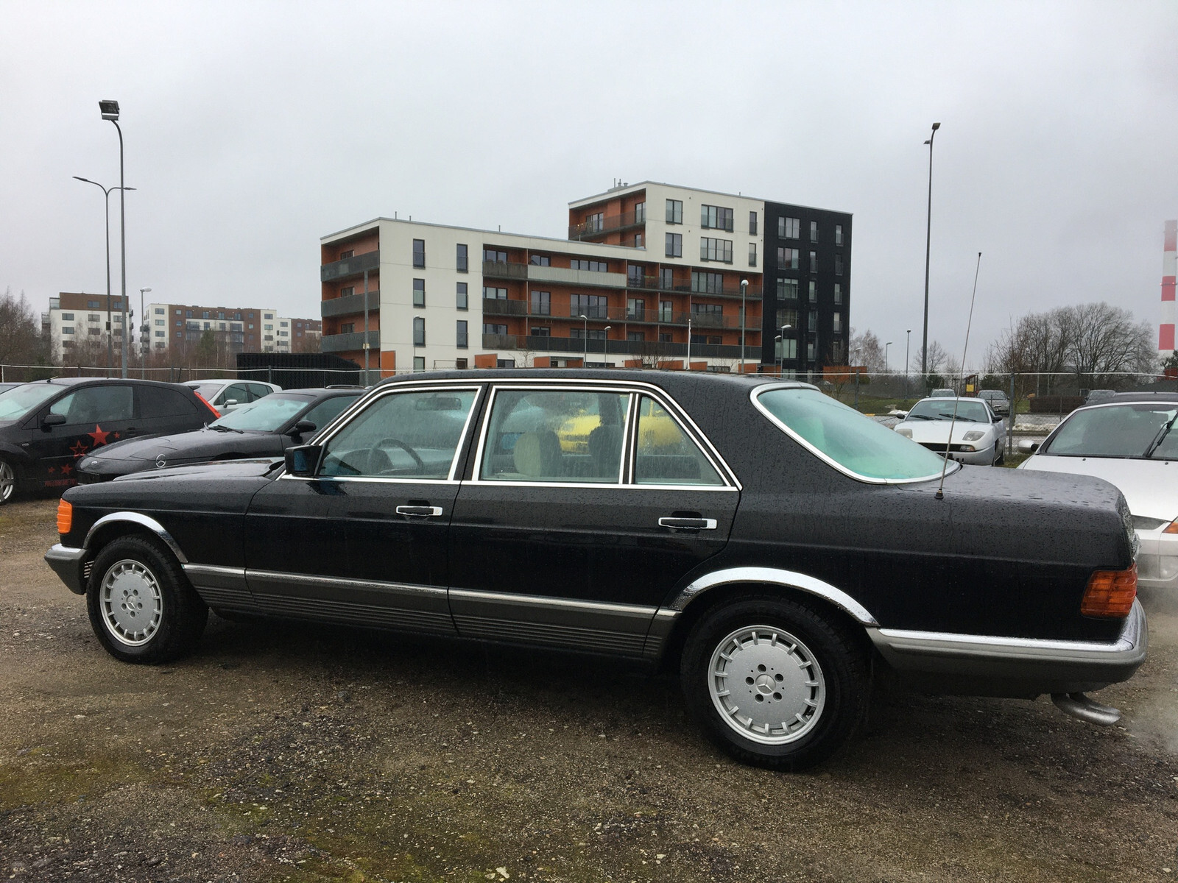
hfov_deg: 61.7
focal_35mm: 29
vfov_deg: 48.2
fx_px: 987
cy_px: 442
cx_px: 589
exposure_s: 1/100
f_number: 2.2
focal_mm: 4.15
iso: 40
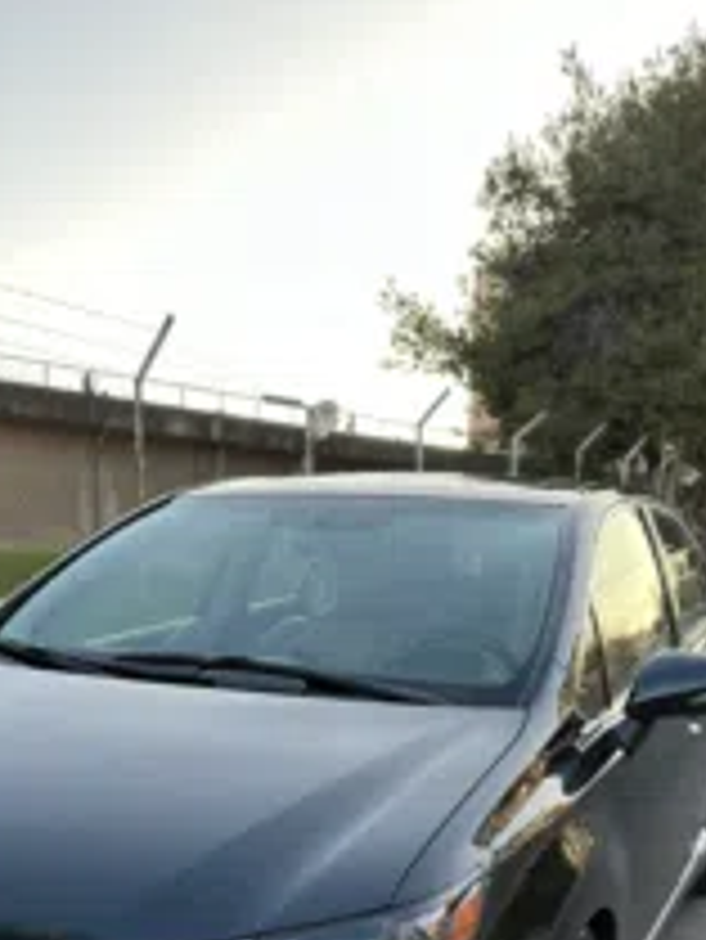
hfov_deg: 31.4
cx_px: 274
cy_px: 886
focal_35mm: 46
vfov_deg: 37.8
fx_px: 1250
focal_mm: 6.86
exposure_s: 1/412
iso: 80
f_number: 1.78
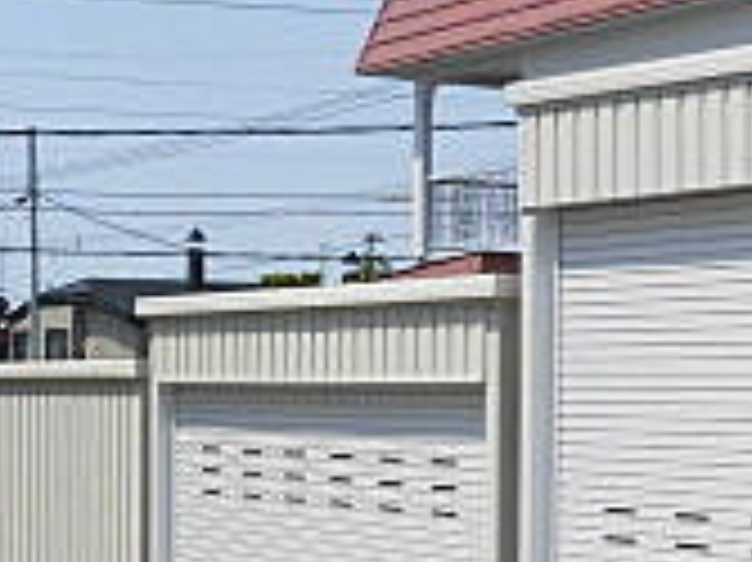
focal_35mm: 92
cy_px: 369
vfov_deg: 16.0
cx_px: -329
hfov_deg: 19.1
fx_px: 1997
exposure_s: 1/250
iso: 100
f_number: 7.8
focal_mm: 4.3
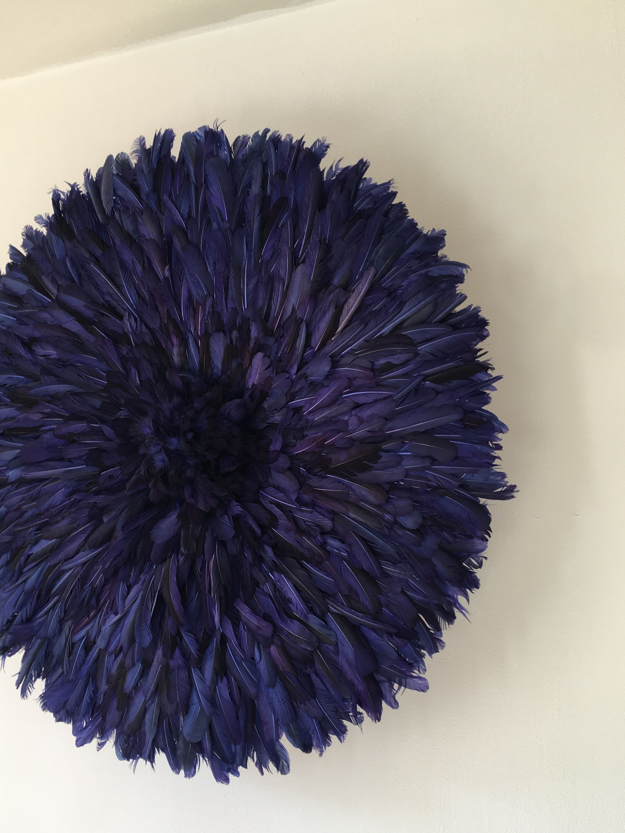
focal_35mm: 36
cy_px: 450
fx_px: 867
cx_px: 251
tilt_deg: +9.9
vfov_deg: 51.3
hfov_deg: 39.5
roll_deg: -3.3
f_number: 2.2
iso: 32
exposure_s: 1/50
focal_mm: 4.15
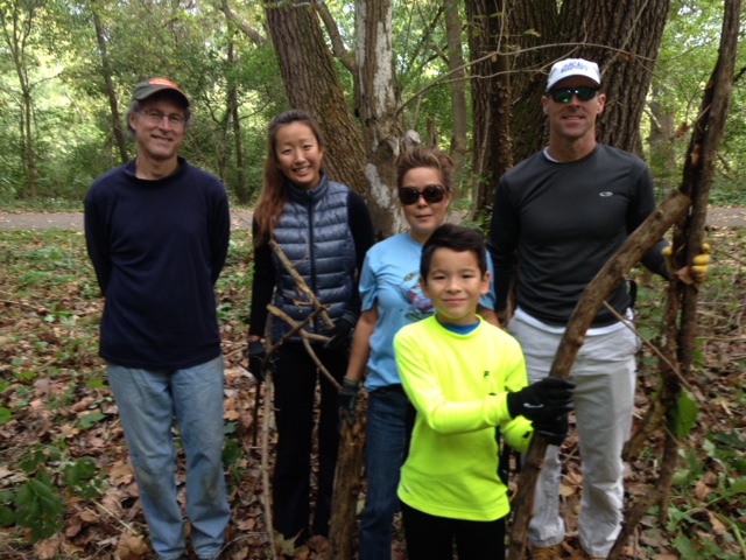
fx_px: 754
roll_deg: +0.2
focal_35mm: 35
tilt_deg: -12.5
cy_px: 280
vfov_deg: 40.7
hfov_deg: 52.6
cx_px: 373
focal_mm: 4.28
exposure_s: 1/44
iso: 50
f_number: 2.4
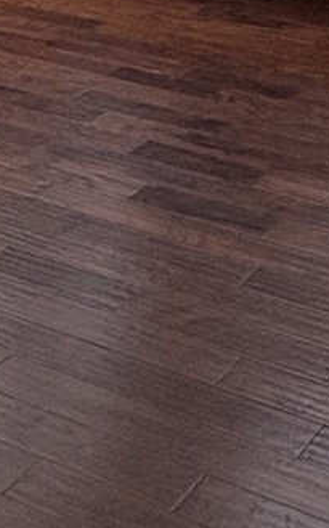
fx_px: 1495
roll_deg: -0.3
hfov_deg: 11.7
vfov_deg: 17.0
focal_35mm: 104
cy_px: -384
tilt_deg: +0.4
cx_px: -239
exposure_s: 1/60
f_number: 2.2
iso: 250
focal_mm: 2.22
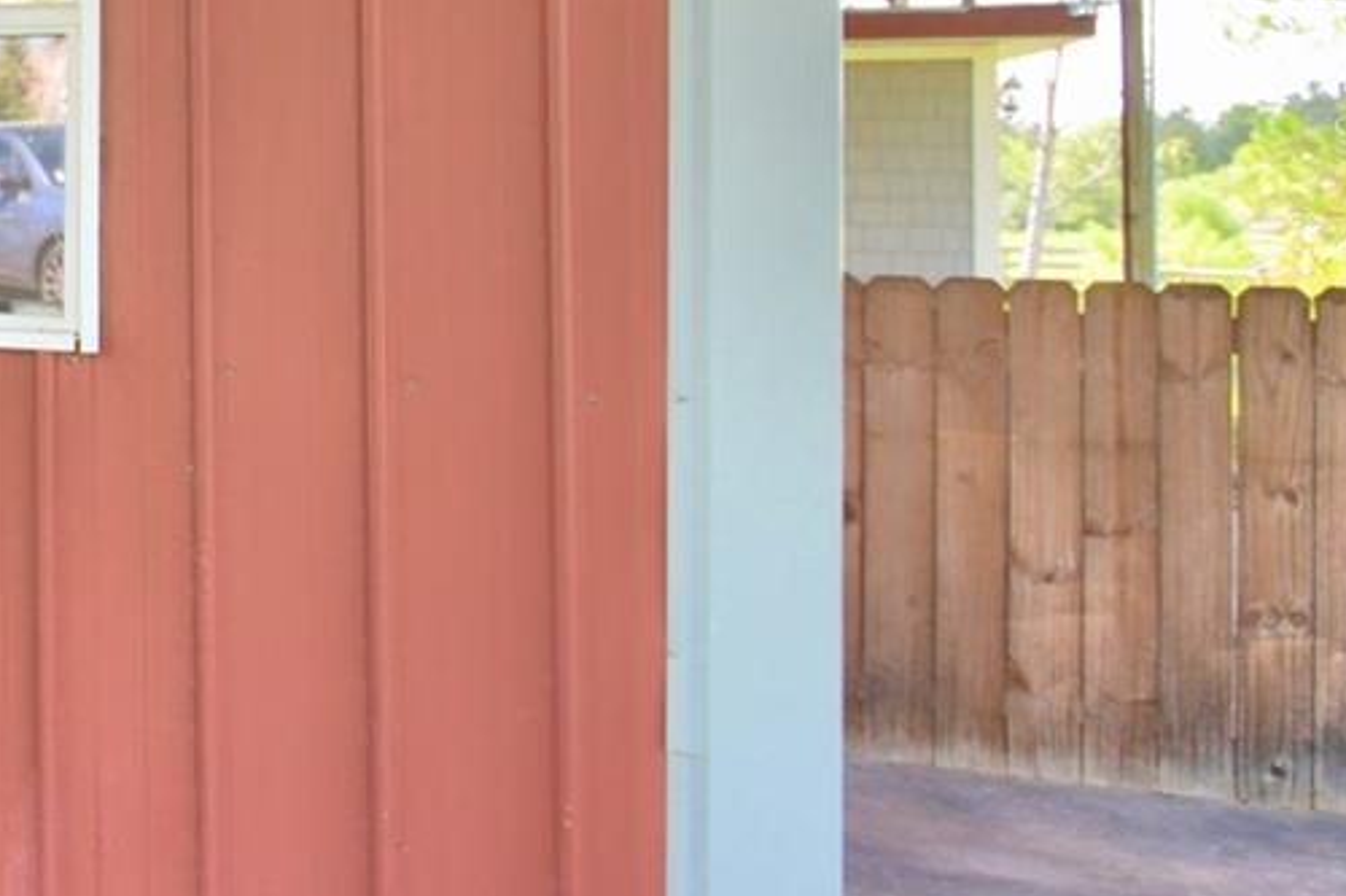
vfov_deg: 27.3
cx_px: -581
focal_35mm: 48
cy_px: 135
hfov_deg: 29.1
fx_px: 1794
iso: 200
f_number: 4.5
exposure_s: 1/125
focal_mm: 10
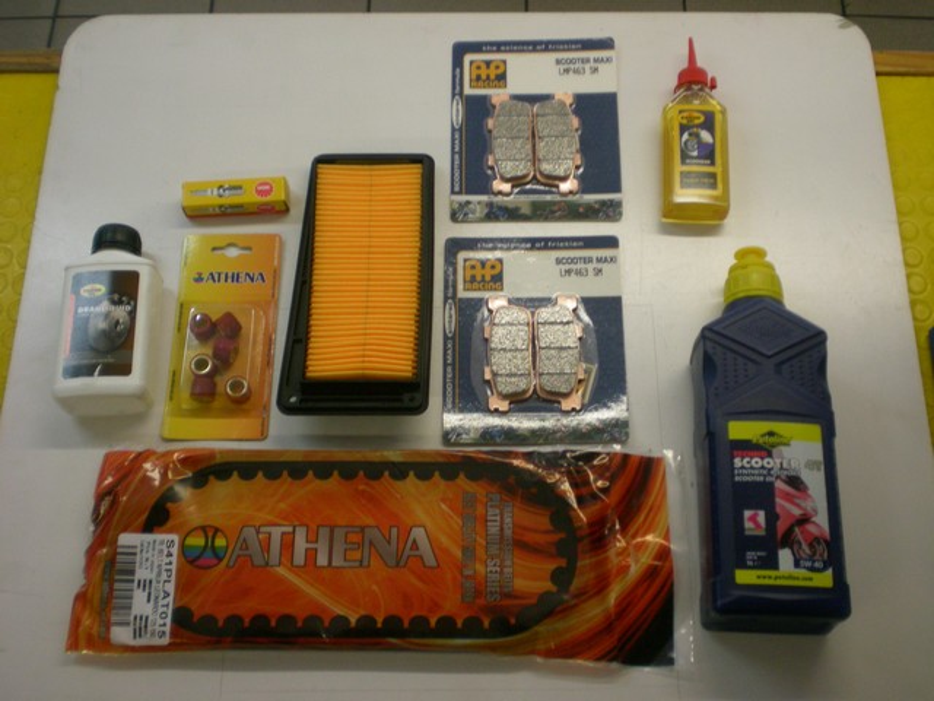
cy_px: 350
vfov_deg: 32.9
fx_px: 1187
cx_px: 467
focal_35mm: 44
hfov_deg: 42.9
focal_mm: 7.4
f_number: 3.5
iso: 200
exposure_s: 1/53
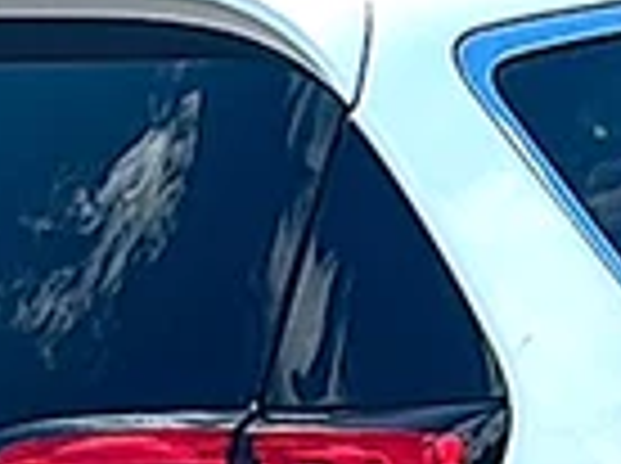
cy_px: 687
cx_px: 567
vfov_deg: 7.5
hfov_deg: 10.2
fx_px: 3456
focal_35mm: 193
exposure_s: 1/4587
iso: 80
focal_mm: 6.86
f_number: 1.78
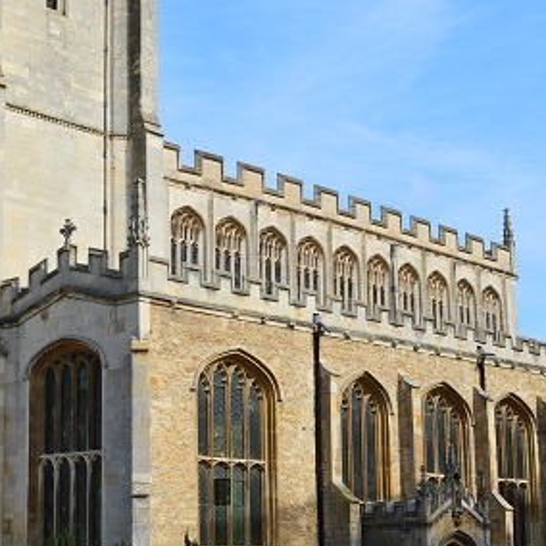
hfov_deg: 22.9
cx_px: 170
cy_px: 231
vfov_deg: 23.0
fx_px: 1342
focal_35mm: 75
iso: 400
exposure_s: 1/400
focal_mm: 21
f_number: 11
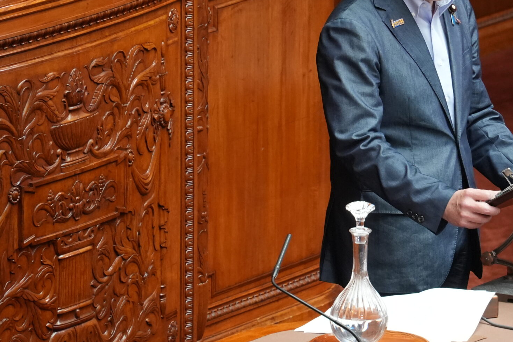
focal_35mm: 523
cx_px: 436
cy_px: 101
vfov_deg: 2.6
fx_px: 7453
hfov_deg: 3.9
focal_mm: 200
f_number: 5.6
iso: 3200
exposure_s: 1/125
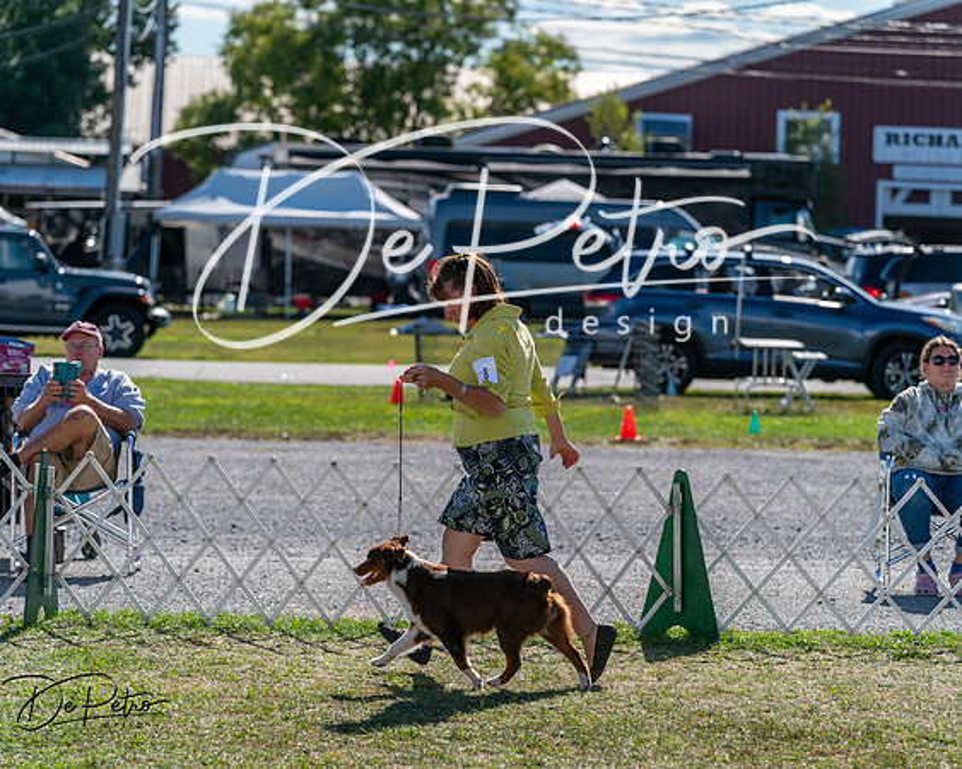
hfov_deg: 13.0
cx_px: 481
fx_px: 4231
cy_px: 384
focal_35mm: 149
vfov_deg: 10.4
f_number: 4.5
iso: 125
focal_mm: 132
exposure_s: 1/1250
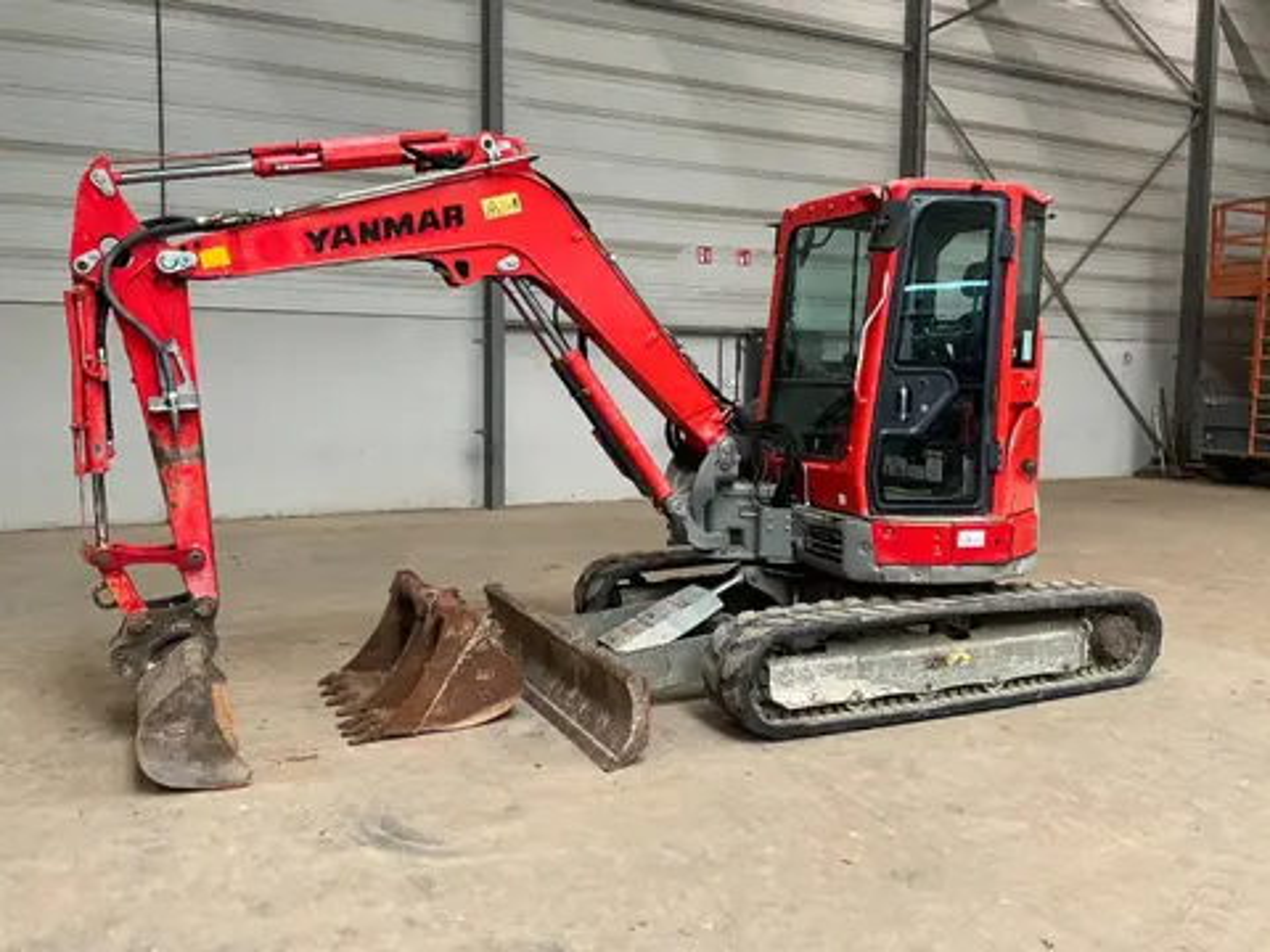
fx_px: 1064
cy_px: 476
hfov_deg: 61.7
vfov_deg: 48.2
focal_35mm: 29
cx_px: 635
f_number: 1.8
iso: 64
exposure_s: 1/68
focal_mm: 3
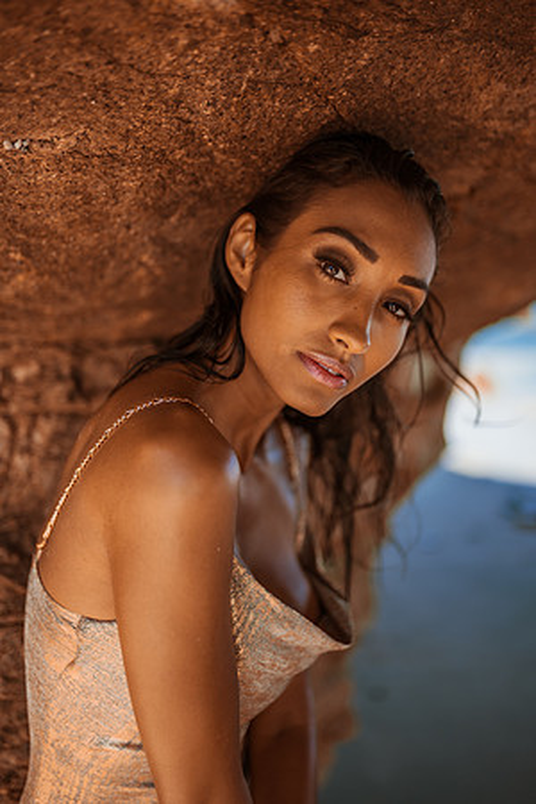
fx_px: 782
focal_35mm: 35
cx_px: 268
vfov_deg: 54.4
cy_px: 402
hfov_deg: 37.9
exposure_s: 1/1250
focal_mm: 35
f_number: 1.4
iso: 64
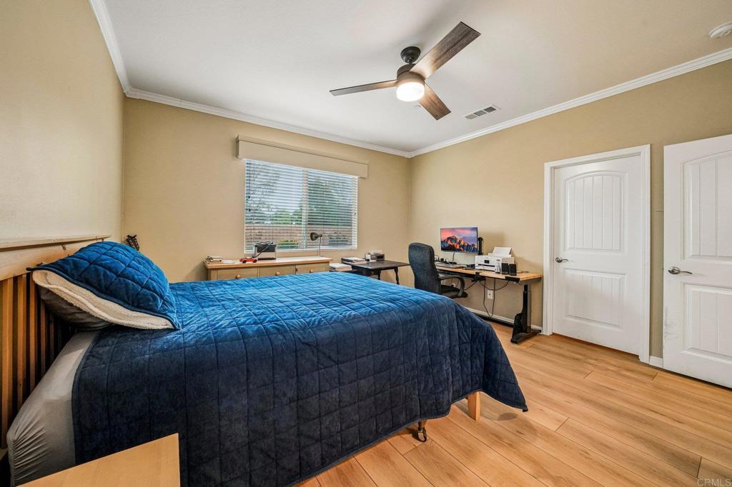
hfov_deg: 112.6
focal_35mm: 12
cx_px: 366
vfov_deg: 90.0
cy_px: 244
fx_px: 244
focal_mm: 12
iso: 1600
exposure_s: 1/30
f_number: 8
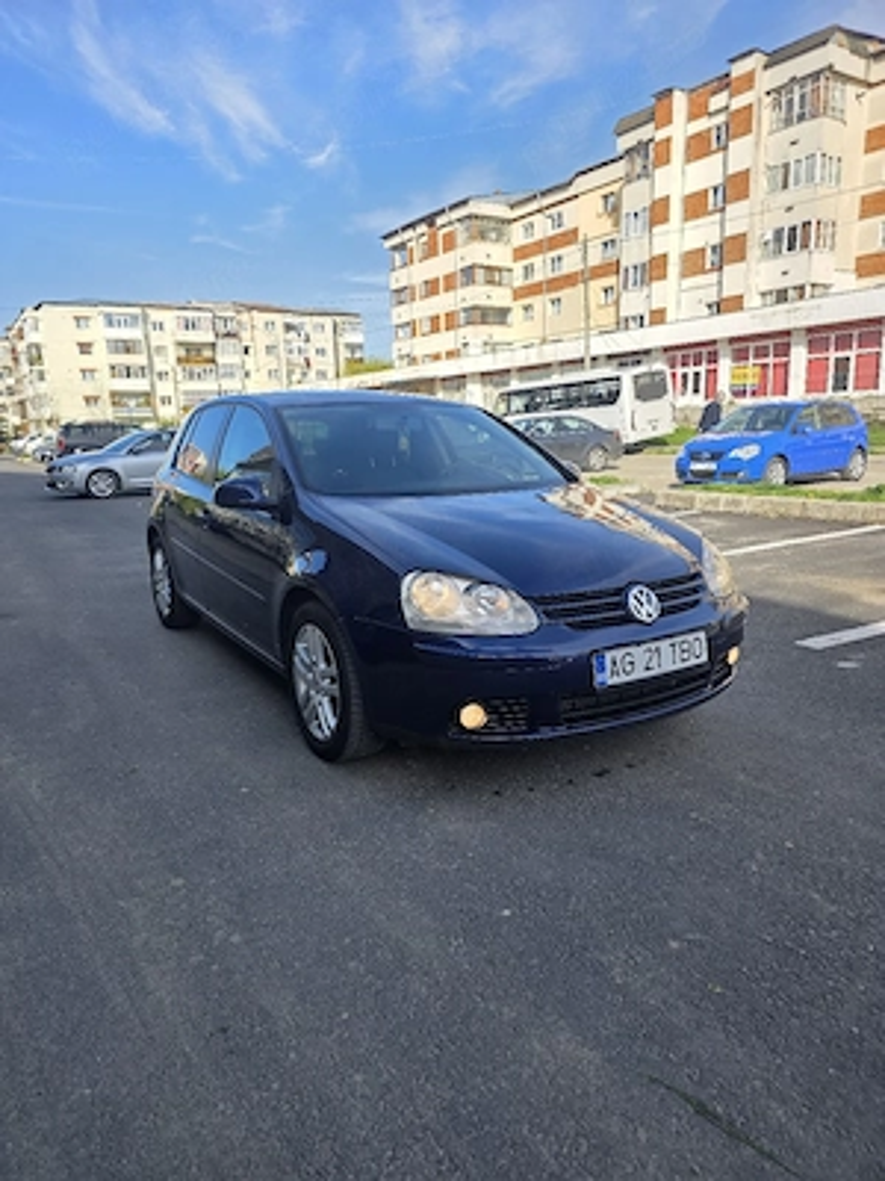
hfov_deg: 58.9
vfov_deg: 73.9
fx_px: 784
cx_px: 442
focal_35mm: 23
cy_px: 590
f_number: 1.7
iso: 80
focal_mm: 6.3
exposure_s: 1/3333
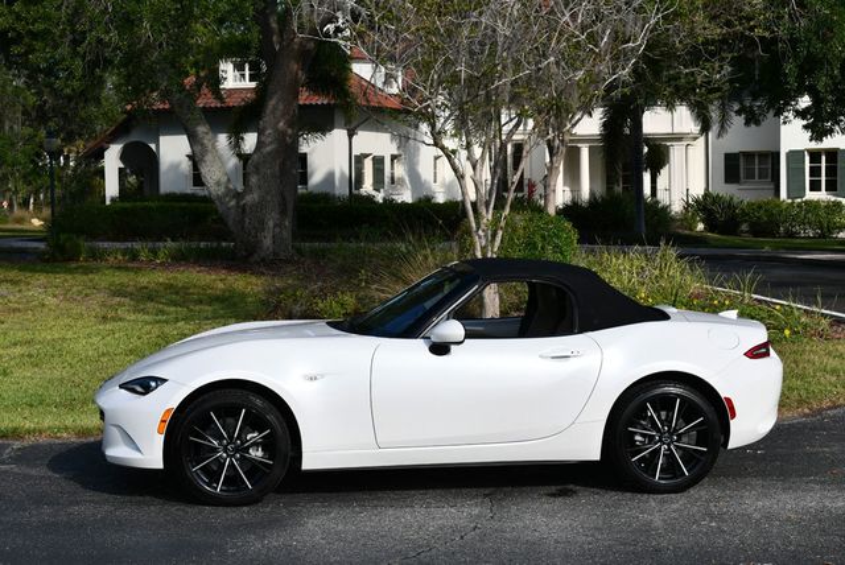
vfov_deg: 19.5
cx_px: 422
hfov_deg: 28.8
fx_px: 1645
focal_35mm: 70
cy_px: 282
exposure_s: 1/320
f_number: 9
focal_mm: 35
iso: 100
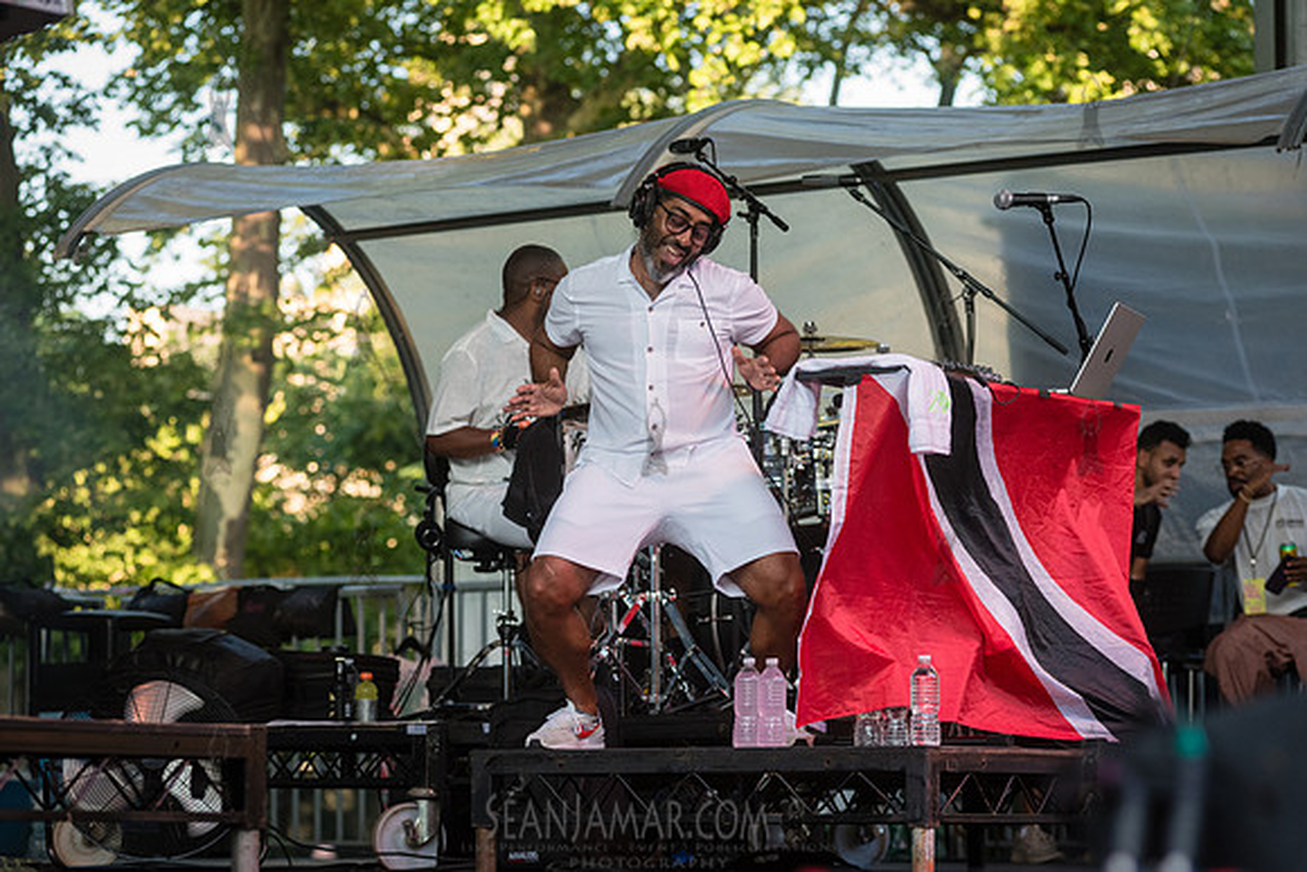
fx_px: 4539
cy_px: 436
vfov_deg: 11.0
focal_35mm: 125
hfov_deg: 16.4
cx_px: 654
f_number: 4.5
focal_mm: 125
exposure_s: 1/800
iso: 1600
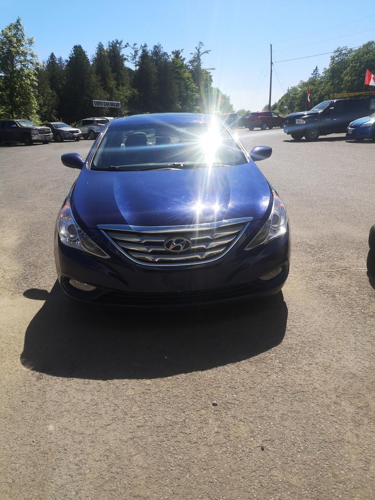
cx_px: 188
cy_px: 250
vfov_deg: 65.3
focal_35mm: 27
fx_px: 390
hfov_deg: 51.4
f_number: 1.8
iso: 50
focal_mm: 3.95
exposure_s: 1/2857
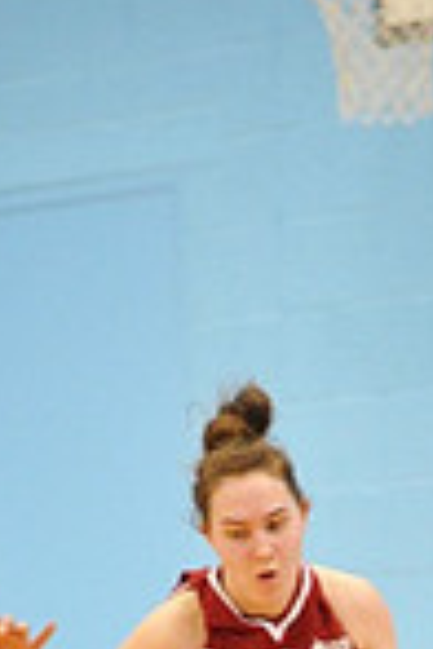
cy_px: 971
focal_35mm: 520
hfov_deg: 2.6
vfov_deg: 3.9
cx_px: 342
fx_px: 9381
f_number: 2.8
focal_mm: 170
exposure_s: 1/400
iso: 8000
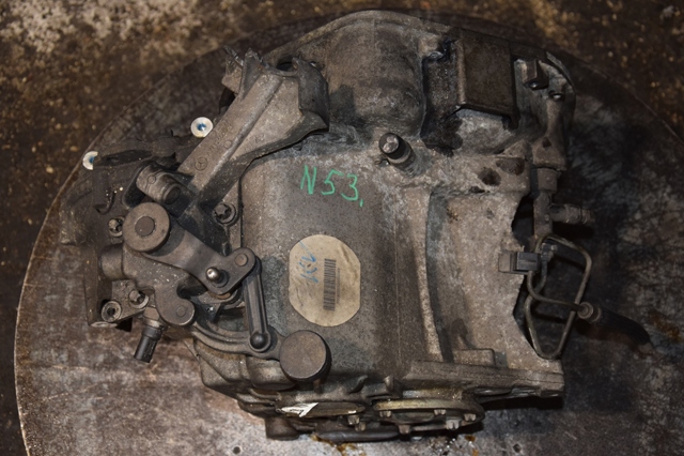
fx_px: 1082
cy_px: 228
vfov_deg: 23.8
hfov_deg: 35.1
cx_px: 342
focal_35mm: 57
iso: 800
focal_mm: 38
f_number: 5
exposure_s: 1/60
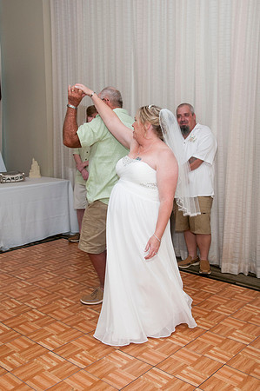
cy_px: 196
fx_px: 423
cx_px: 130
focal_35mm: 39
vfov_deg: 49.6
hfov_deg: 34.1
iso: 400
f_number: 5.6
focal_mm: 26
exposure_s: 1/250
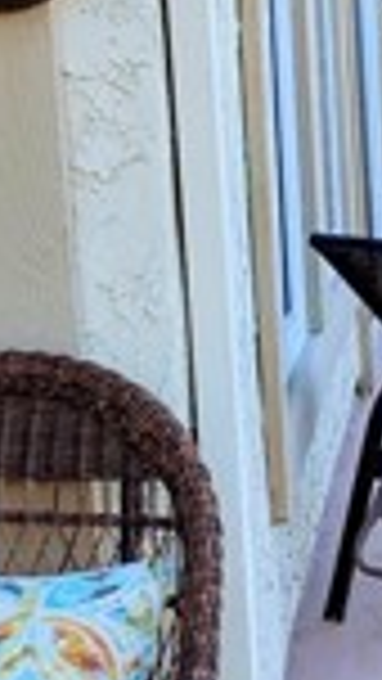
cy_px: 383
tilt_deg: -10.9
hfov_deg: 10.0
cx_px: 413
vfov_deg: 17.9
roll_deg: +3.1
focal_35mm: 120
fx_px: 2160
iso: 25
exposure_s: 1/507
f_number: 1.8
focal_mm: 4.25
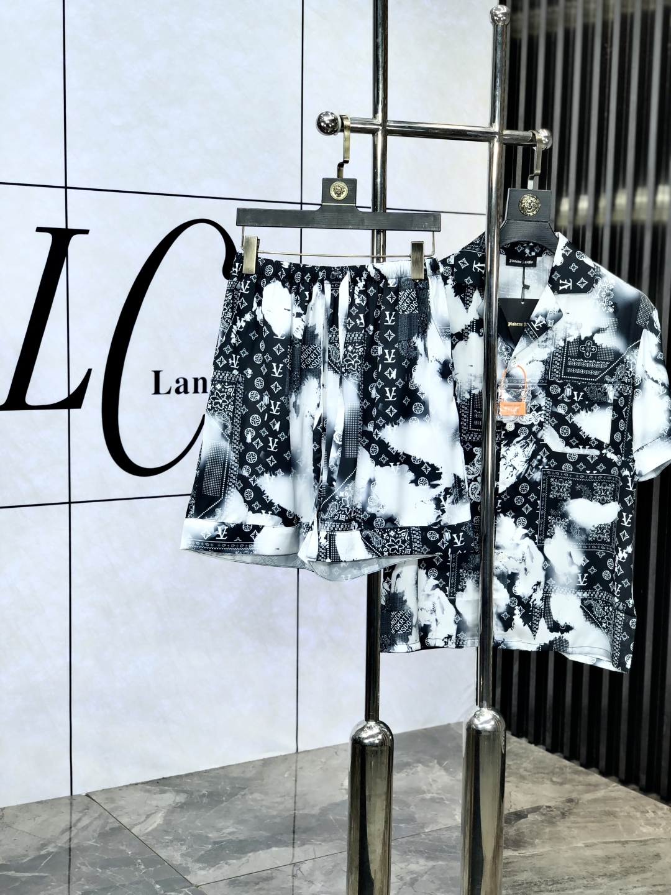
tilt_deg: -4.4
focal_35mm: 52
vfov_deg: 36.8
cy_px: 448
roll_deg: -0.4
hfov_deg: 28.0
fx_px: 1344
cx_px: 336
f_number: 2.4
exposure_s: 1/302
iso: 16
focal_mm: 6
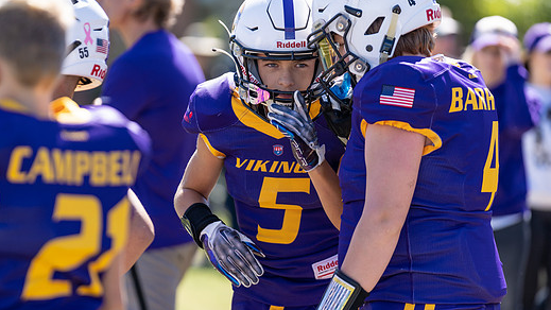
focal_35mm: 252
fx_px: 3682
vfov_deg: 4.8
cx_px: 245
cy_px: 142
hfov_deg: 8.6
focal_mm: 184
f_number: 2.8
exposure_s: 1/800
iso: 80
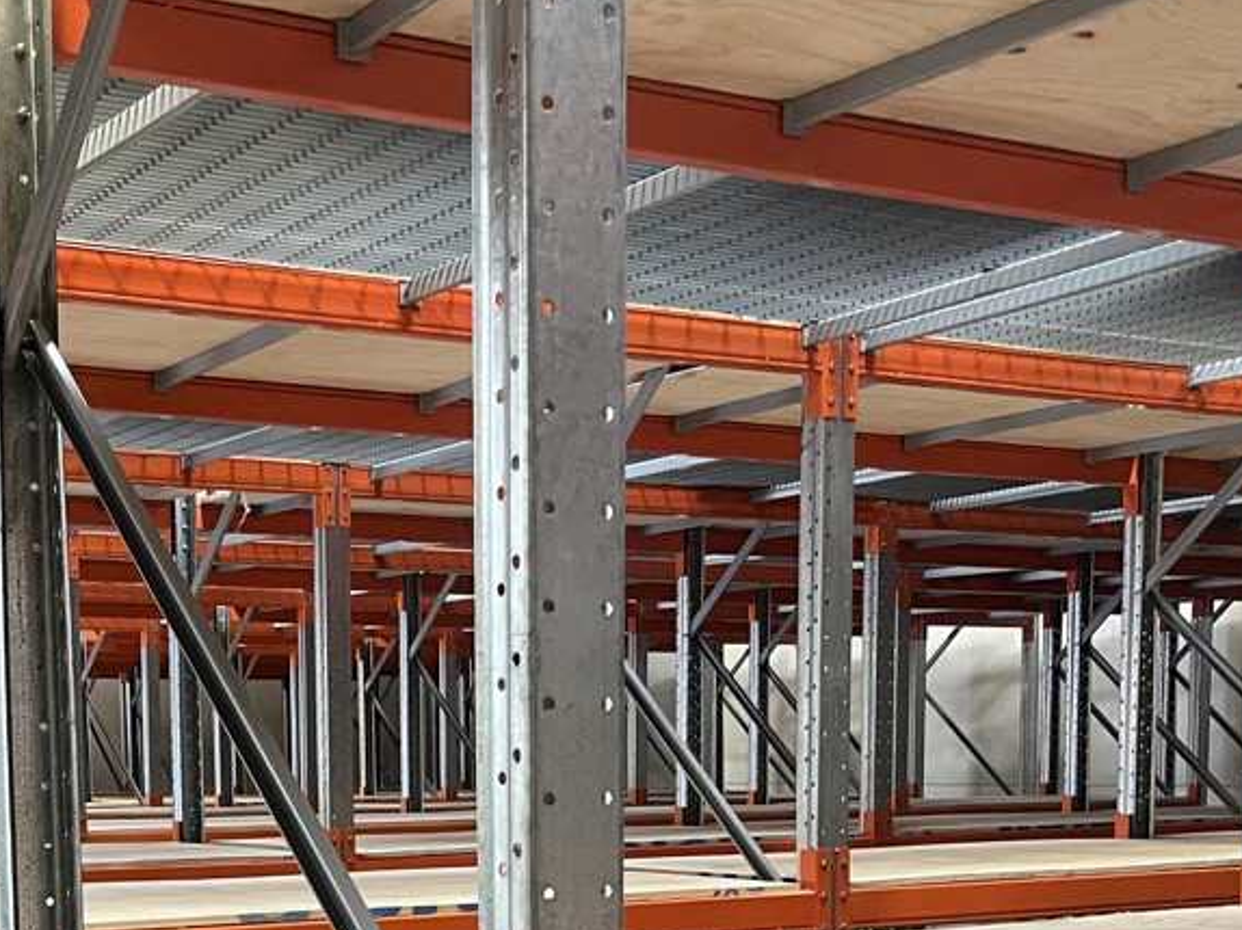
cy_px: 978
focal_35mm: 58
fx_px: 2080
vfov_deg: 23.9
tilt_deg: -5.7
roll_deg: +0.8
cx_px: 402
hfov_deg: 32.9
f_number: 1.6
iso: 250
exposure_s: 1/50
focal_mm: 5.1
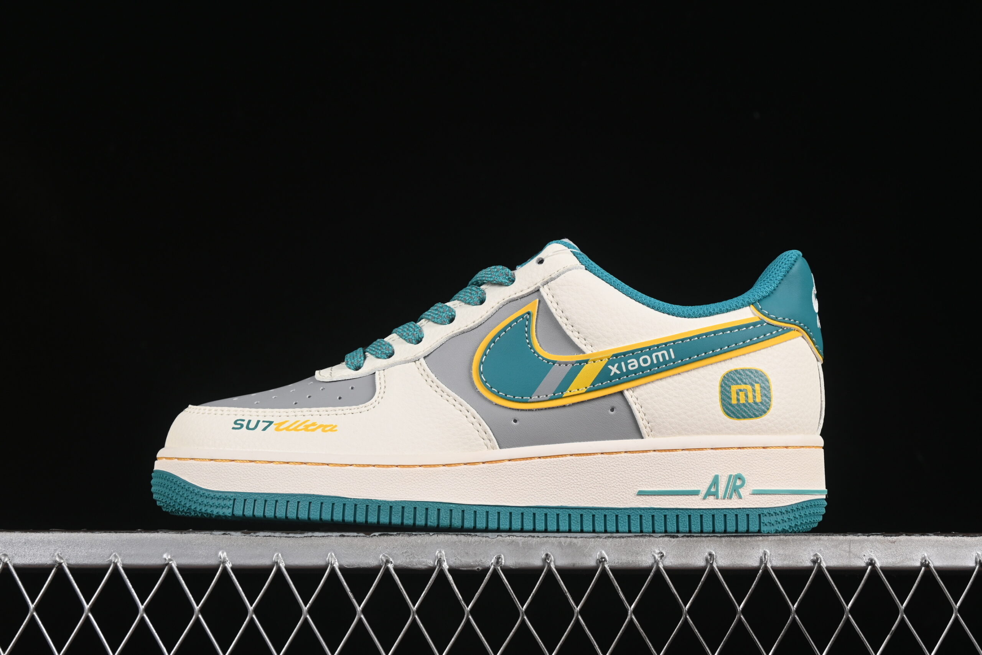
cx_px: 491
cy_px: 328
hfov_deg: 27.0
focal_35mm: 75
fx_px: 2046
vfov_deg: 18.2
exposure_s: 1/60
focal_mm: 50
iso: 160
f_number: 8
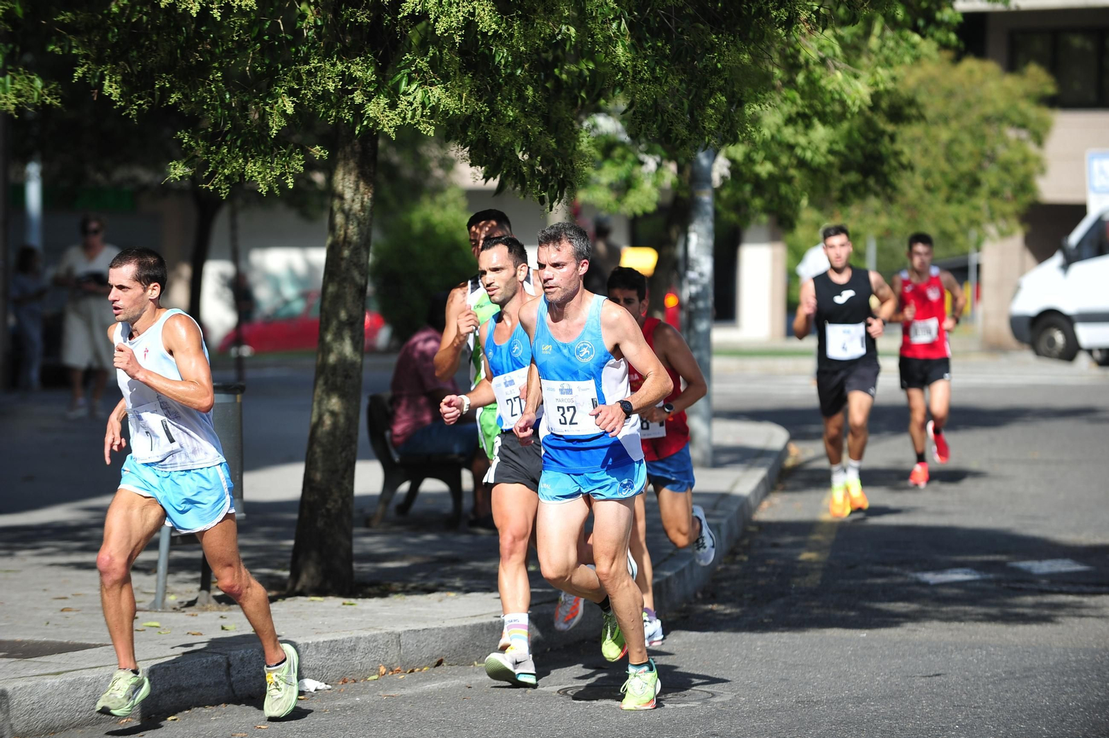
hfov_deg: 11.4
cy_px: 369
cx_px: 554
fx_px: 5542
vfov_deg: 7.6
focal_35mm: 180
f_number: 4
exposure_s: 1/1000
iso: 160
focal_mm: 180
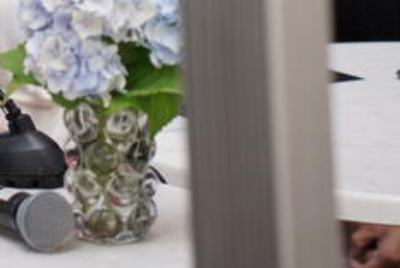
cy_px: -104
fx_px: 2859
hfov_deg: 7.9
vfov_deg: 5.3
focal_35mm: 257
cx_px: -170
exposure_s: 1/250
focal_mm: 75
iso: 100
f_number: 3.2
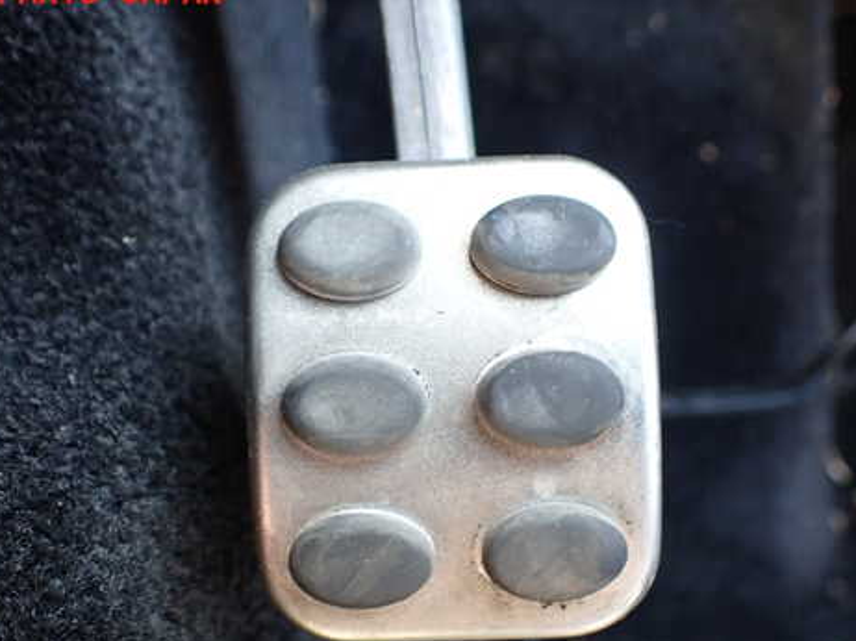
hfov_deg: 47.9
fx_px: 964
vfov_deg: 36.6
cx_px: 441
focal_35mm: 39
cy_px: 385
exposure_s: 1/125
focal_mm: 5.4
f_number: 2.3
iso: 320
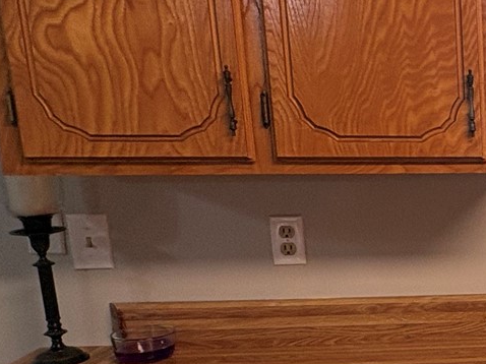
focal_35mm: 60
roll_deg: -0.3
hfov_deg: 26.0
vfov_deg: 24.1
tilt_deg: -11.0
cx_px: 678
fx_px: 842
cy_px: 276
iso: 200
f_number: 2.2
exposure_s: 1/120
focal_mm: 2.22
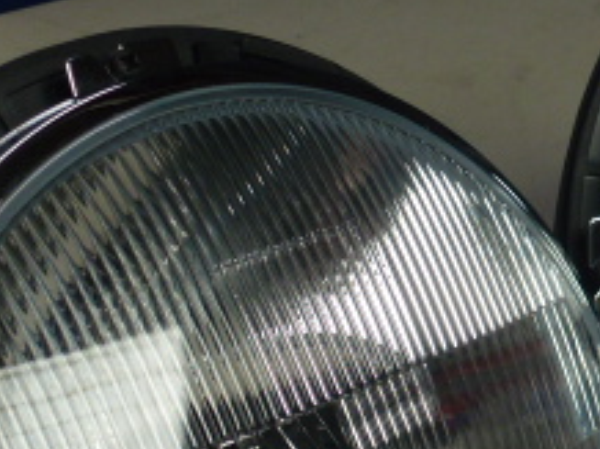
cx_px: 641
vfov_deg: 15.0
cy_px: 435
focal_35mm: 97
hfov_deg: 19.5
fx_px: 1679
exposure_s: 1/100
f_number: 3.6
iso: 100
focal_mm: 5.9
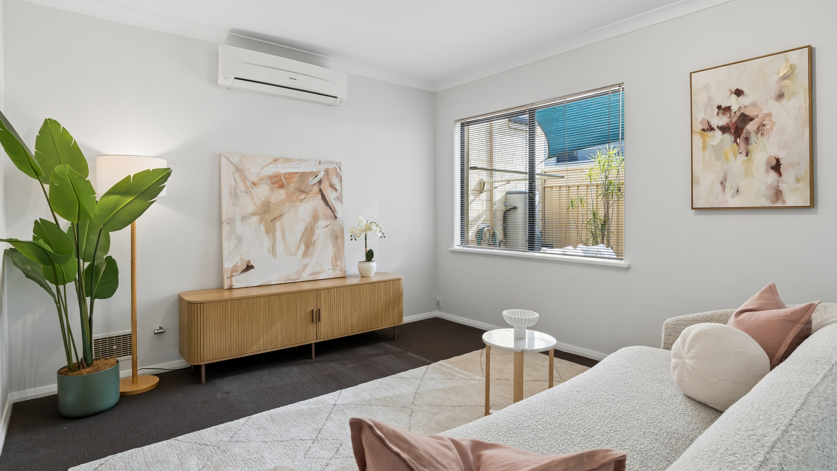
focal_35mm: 20
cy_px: 220
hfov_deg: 88.0
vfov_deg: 57.0
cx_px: 417
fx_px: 433
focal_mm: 18.5
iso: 800
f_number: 8
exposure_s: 1/30
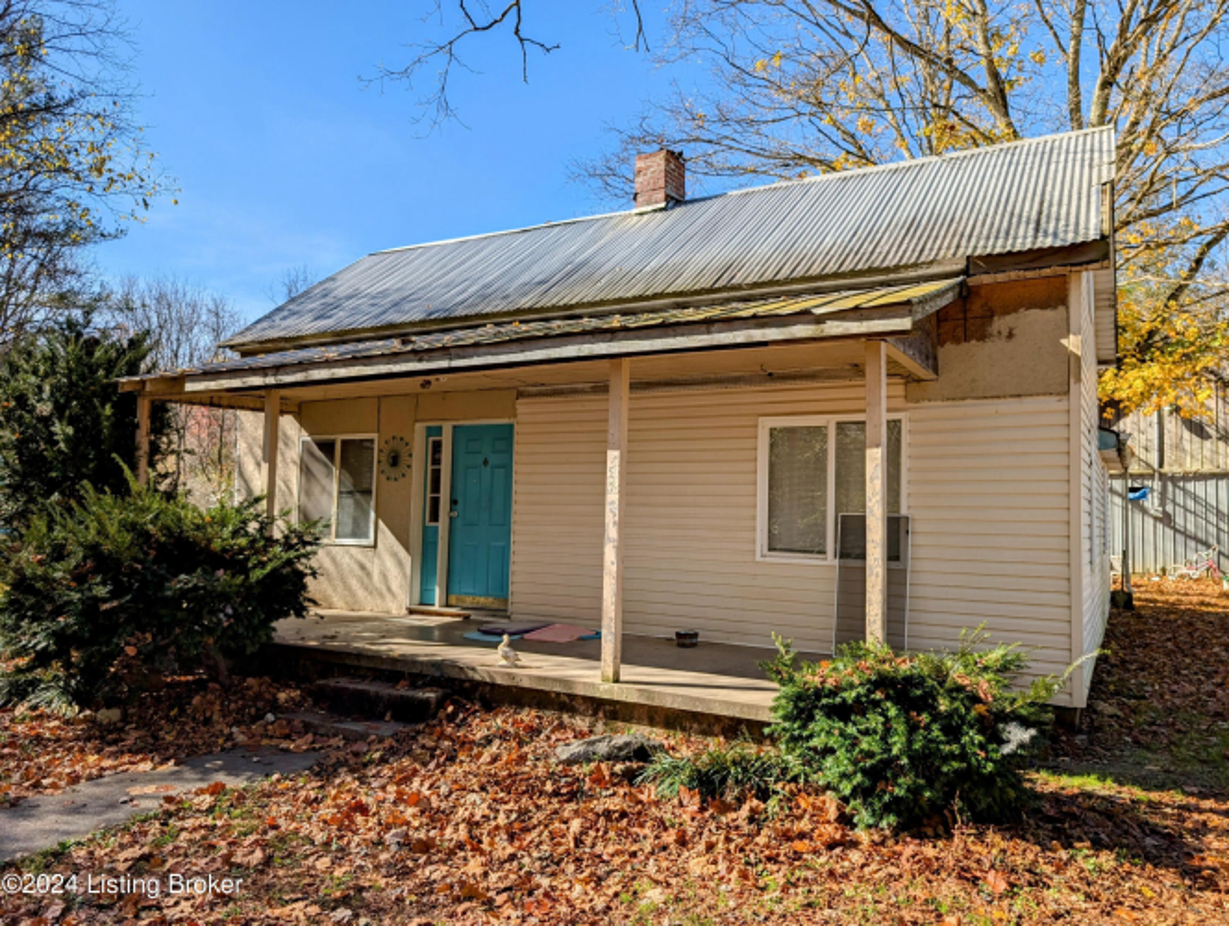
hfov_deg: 71.5
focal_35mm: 24
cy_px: 463
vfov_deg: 56.9
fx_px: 853
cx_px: 614
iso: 20
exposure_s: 1/693
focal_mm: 6.9
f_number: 1.68
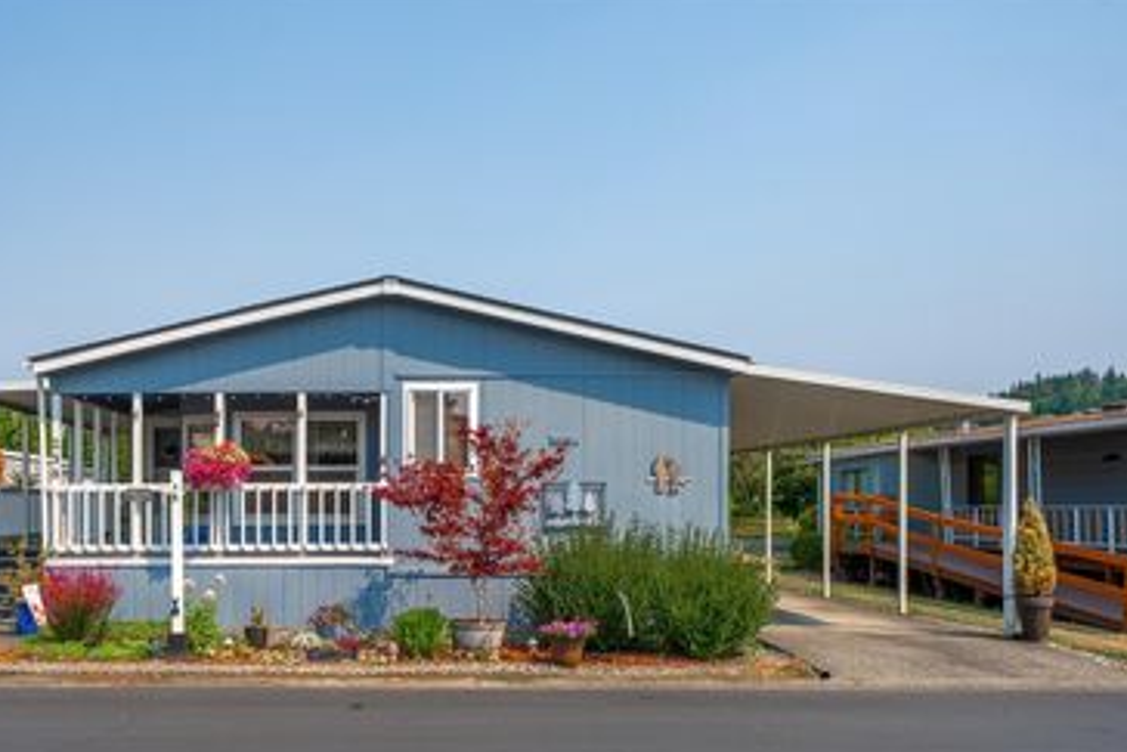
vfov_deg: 39.6
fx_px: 1033
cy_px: 498
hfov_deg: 56.2
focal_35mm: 33
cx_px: 390
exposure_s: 1/250
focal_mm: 24
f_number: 7.1
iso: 80
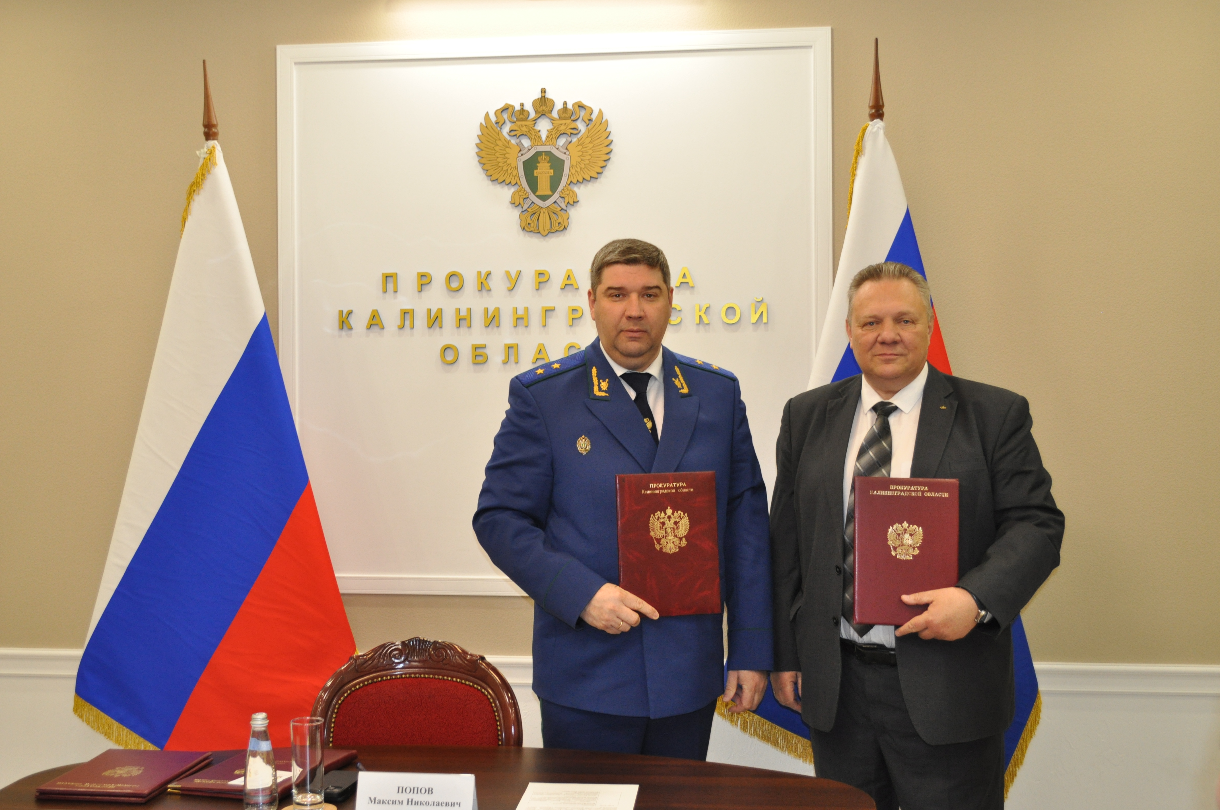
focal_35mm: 44
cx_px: 610
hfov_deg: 45.0
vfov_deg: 30.8
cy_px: 405
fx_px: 1472
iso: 800
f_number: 4.5
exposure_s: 1/80
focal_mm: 29
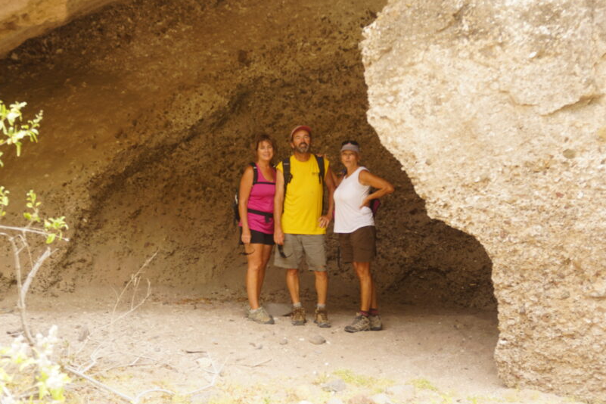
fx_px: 937
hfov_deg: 35.9
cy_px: 183
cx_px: 297
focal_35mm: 56
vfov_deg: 24.3
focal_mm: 29
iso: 100
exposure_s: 1/80
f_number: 5.6
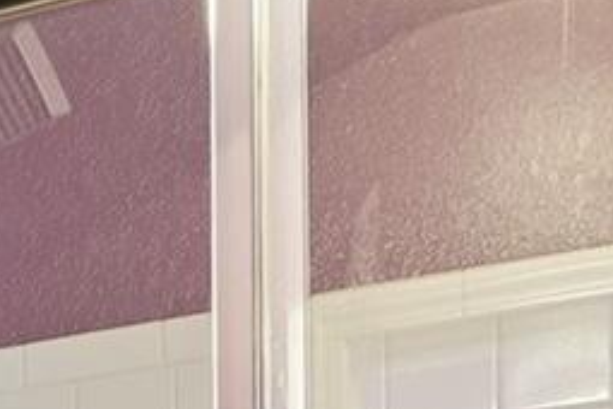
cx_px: -250
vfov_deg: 9.5
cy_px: 1227
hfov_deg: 16.8
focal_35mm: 113
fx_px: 1924
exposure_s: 1/2.5
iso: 400
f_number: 8
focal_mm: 12
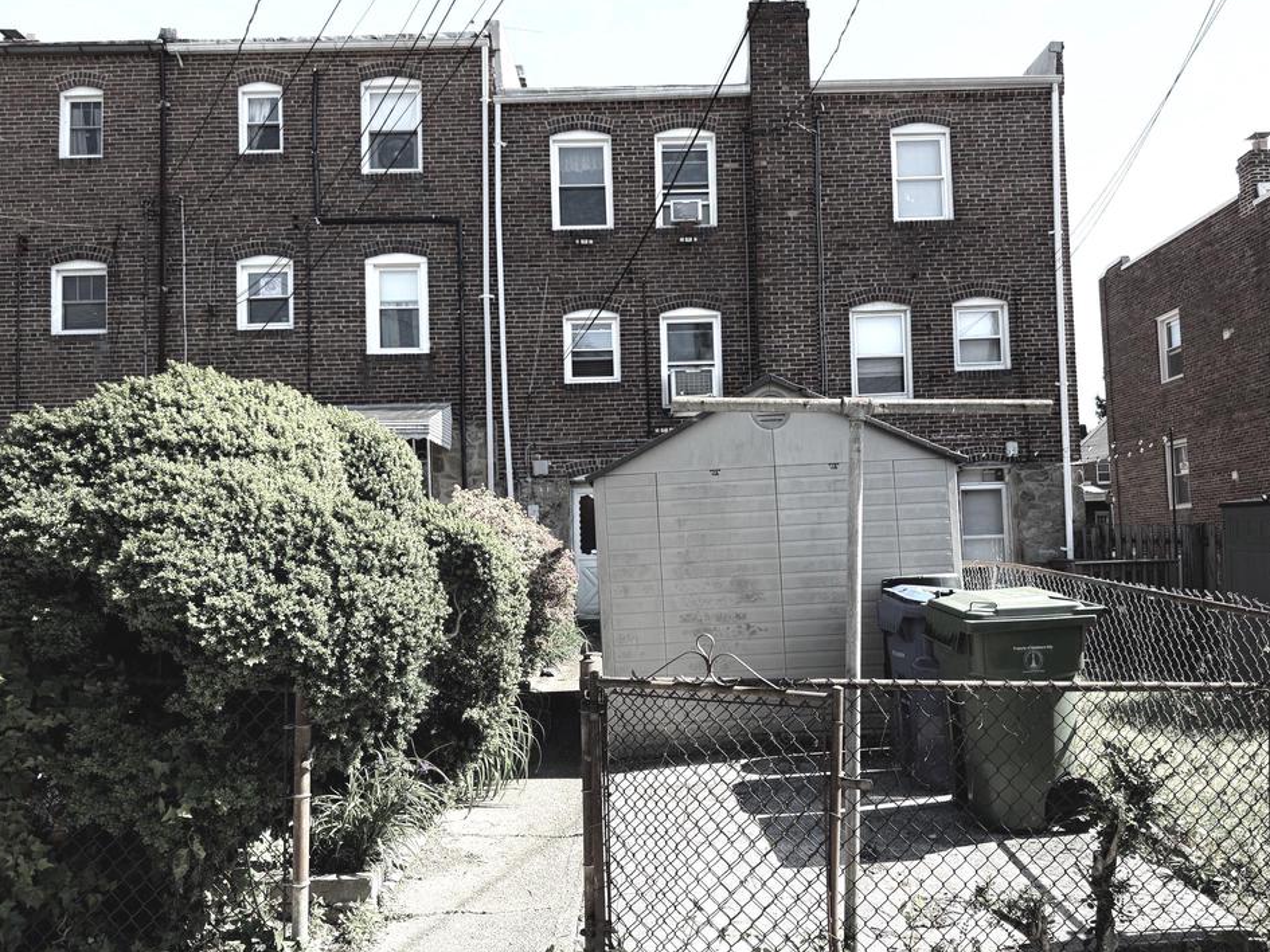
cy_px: 504
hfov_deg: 67.3
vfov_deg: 53.0
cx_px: 656
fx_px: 954
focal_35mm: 26
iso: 100
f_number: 1.78
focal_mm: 6.76
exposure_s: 1/2169
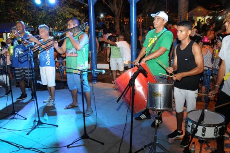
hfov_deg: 25.4
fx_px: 511
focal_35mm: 80
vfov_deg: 17.0
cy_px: 92
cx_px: 98
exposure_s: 1/30
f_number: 4.5
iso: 800
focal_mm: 40
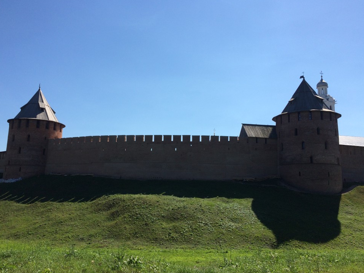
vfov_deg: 45.4
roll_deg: -0.7
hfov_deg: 58.3
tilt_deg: +9.2
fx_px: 326
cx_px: 174
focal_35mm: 31
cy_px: 136
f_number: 2.2
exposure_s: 1/2415
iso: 32
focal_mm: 4.15
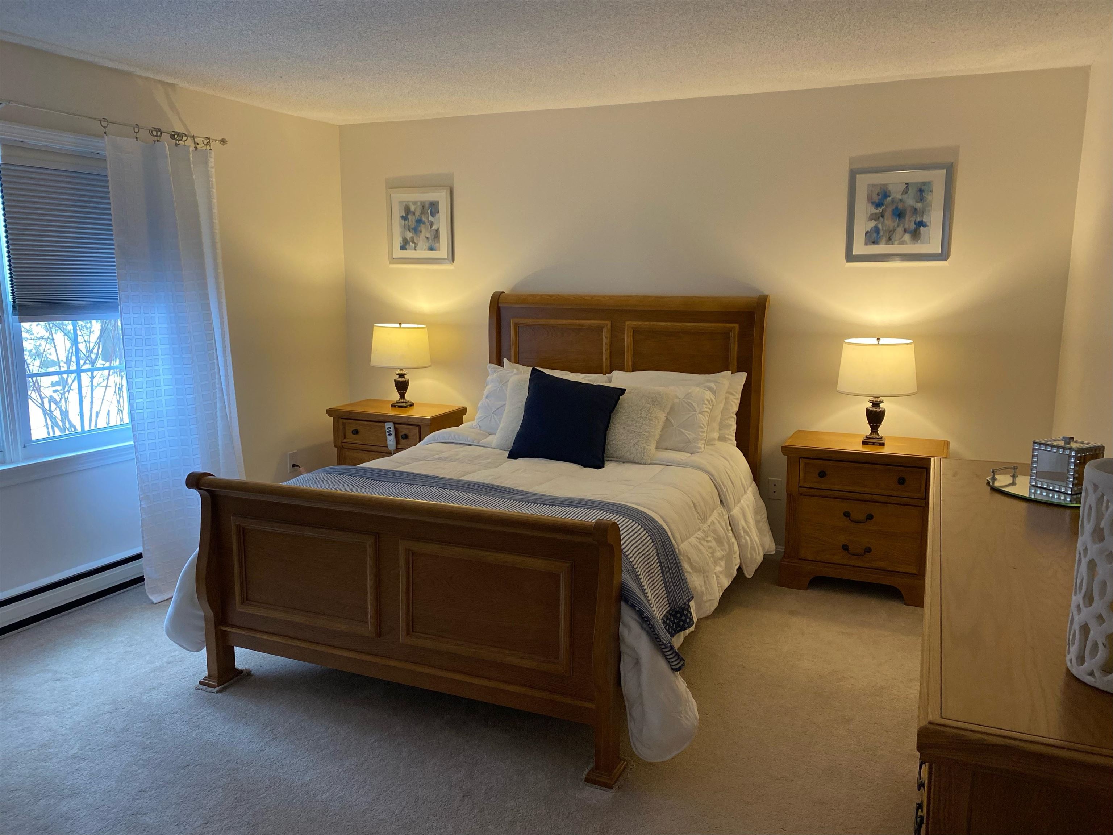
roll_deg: -0.7
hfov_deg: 67.3
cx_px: 556
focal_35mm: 26
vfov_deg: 53.1
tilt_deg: -9.6
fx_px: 836
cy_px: 418
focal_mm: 4.25
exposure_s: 1/60
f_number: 1.8
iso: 160
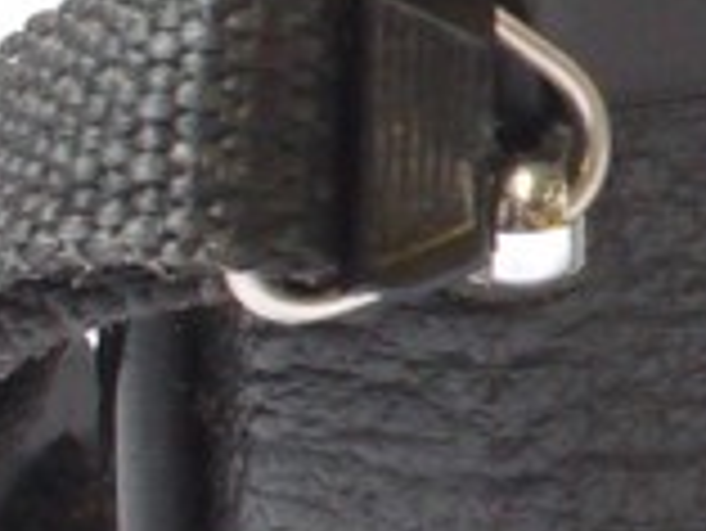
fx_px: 9348
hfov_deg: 4.1
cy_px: 310
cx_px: 2325
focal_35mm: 458
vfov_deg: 3.3
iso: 800
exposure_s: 1/30
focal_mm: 30
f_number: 9
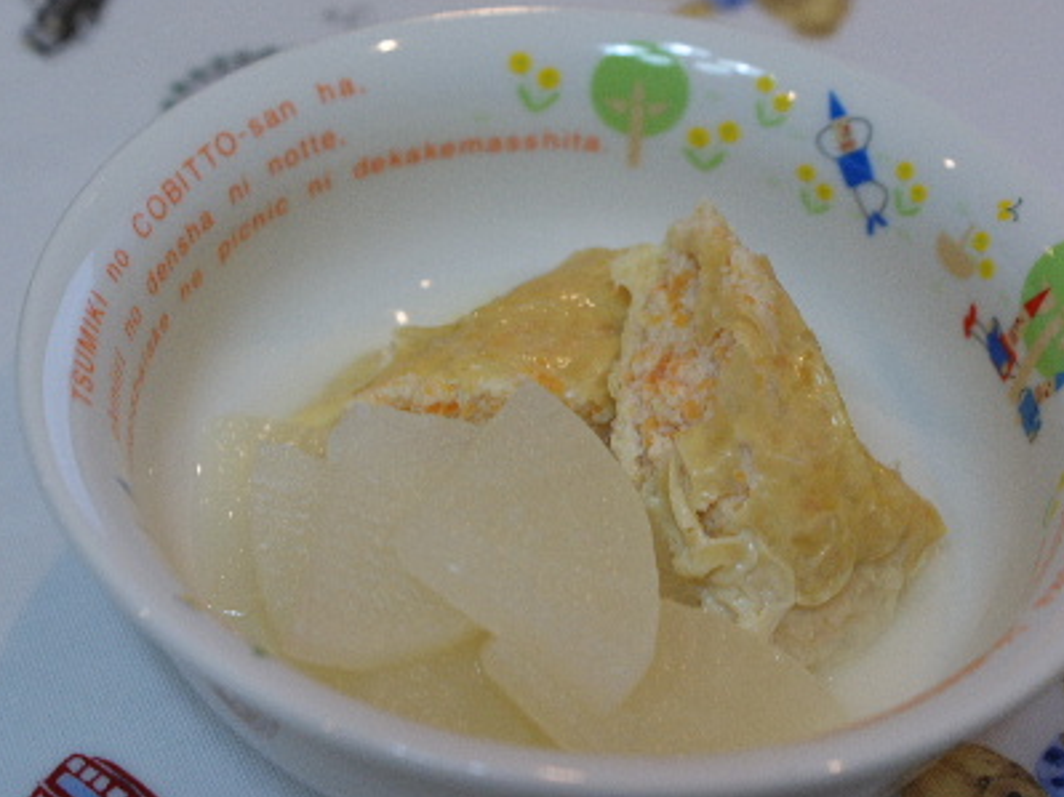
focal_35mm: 75
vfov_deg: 19.7
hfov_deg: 26.1
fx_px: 2291
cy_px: 398
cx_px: 575
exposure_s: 1/30
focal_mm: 45
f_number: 5.6
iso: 400
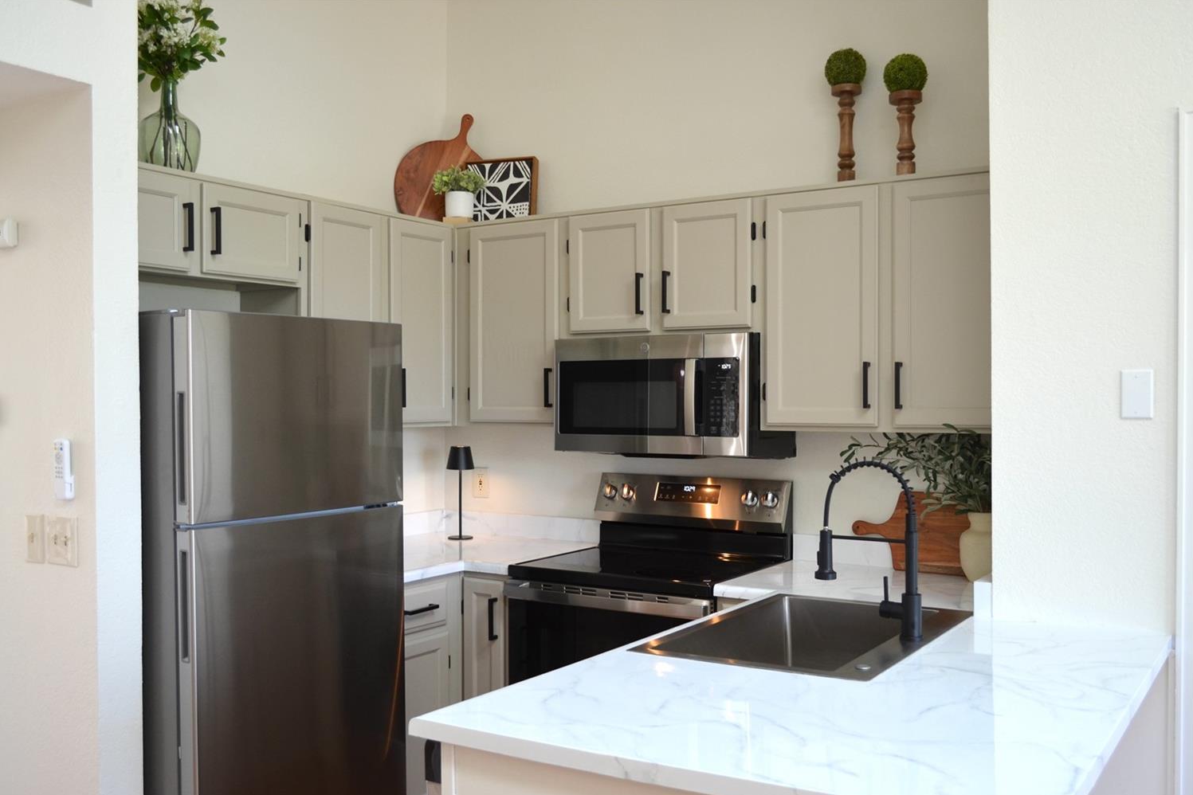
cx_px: 611
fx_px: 1060
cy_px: 419
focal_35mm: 32
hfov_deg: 58.7
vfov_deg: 41.1
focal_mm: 20
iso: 400
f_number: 4.5
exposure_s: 1/80
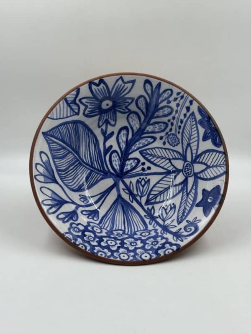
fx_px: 464
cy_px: 167
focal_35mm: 48
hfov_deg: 30.3
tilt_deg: -22.3
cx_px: 126
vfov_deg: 39.7
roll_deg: -1.9
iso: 64
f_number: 1.78
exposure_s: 1/395
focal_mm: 6.86
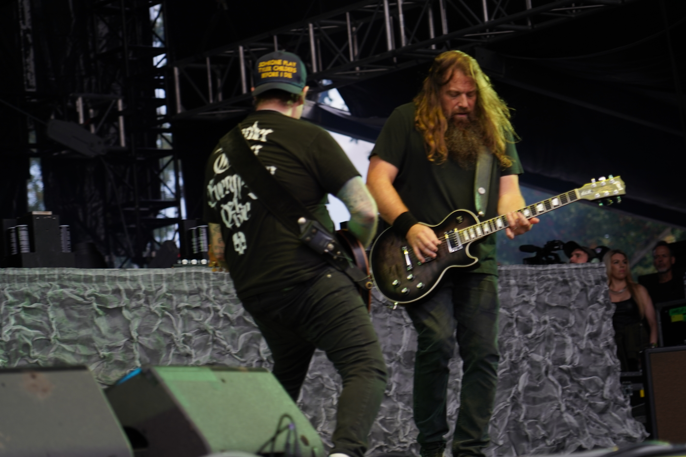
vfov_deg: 11.6
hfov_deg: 17.3
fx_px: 2248
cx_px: 359
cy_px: 216
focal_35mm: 118
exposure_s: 1/125
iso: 320
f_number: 4
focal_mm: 105
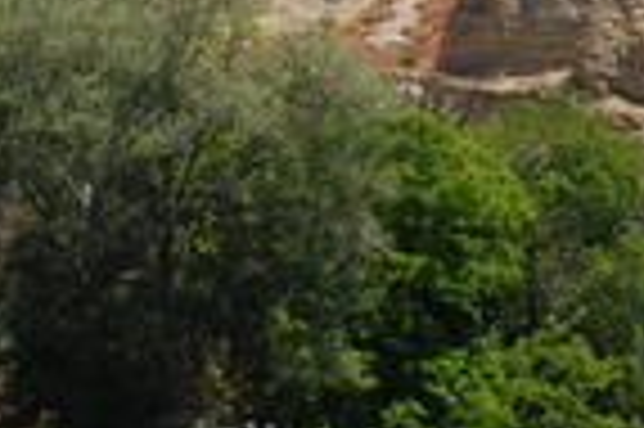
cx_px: 685
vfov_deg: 3.7
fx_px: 6611
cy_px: 88
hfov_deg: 5.6
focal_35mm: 370
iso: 100
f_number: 7.1
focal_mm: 44
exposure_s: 1/200
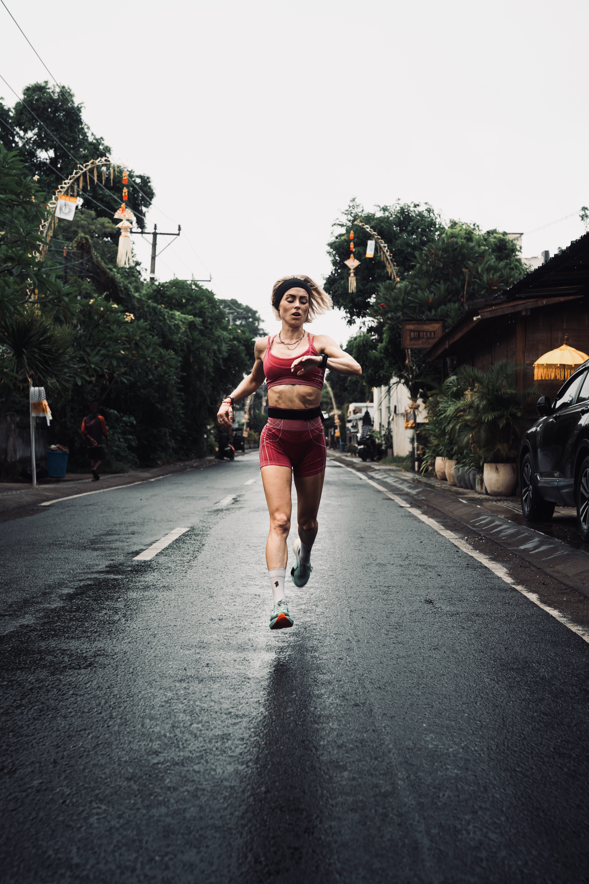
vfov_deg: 38.9
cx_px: 293
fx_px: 1252
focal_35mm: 51
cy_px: 446
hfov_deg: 26.5
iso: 800
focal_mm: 50
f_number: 5
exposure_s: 1/250
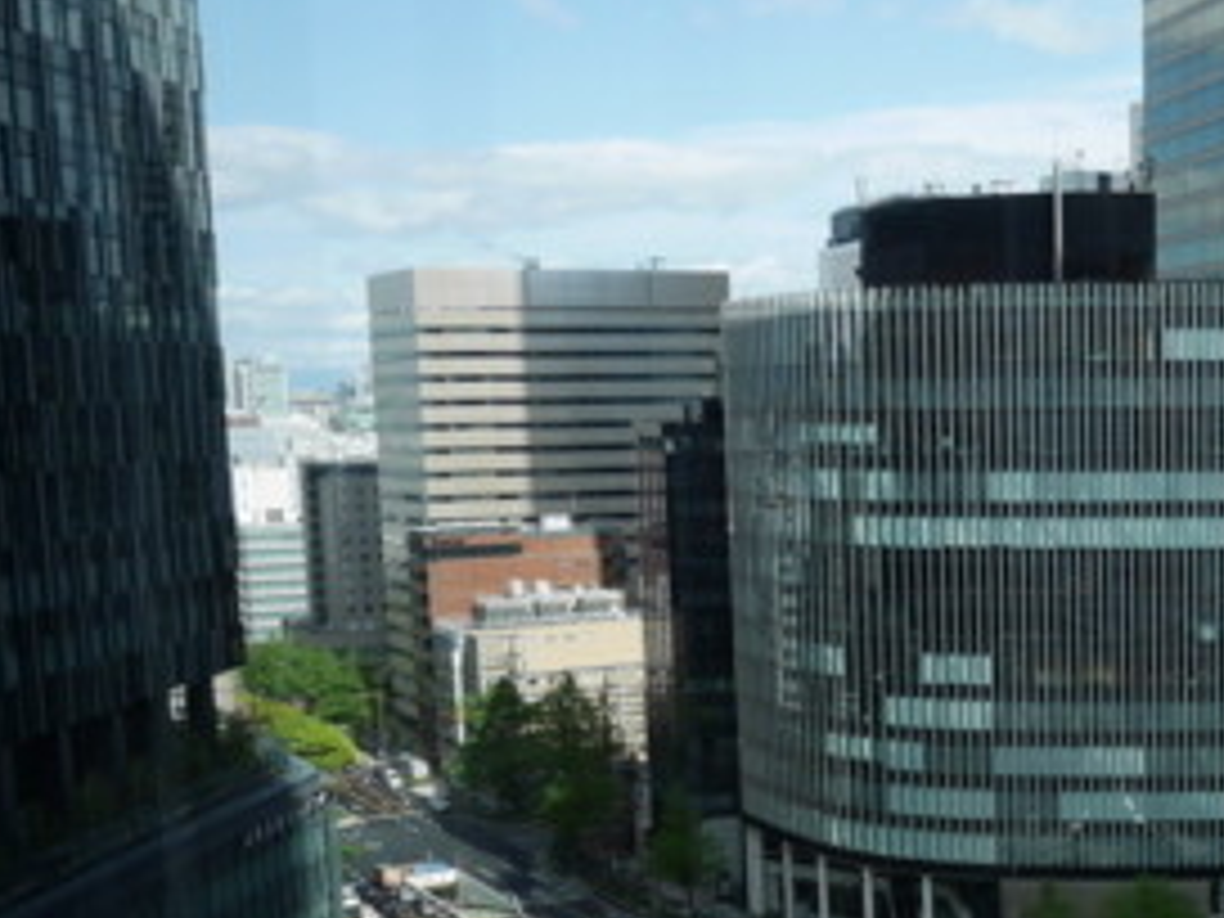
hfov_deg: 33.5
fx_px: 1874
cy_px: 709
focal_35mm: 53
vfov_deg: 27.1
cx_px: 1188
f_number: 5.6
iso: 200
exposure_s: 1/250
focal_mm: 12
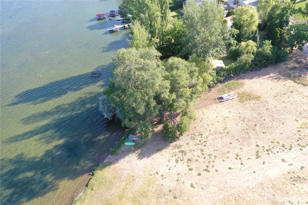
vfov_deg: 46.4
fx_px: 240
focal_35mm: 28
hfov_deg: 65.5
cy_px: 102
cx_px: 154
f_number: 4.5
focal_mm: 10.26
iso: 100
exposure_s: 1/120
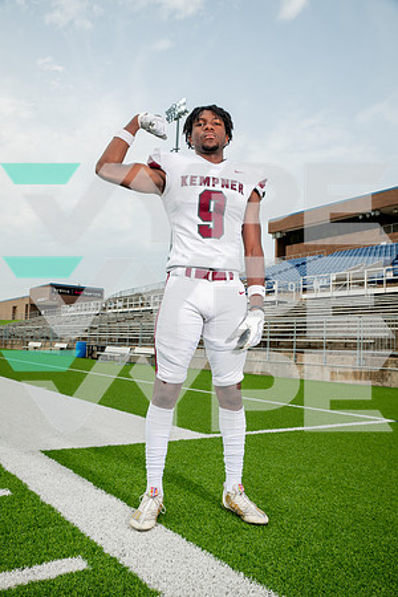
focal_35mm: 32
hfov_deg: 41.1
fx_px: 531
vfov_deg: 58.7
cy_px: 298
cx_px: 199
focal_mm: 32
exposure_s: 1/320
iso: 125
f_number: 7.1
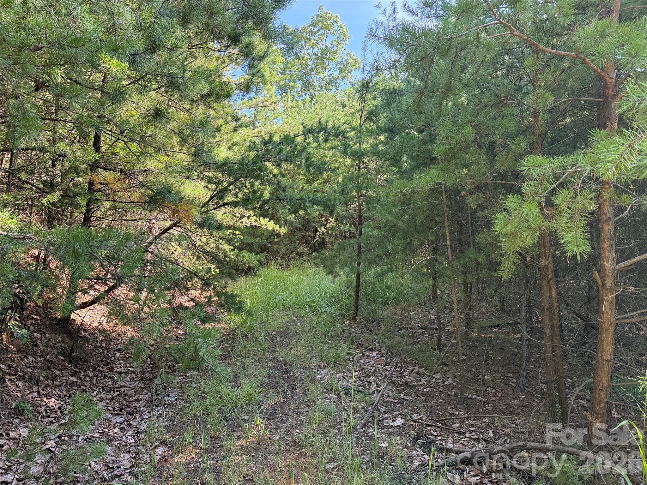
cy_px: 242
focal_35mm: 24
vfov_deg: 56.8
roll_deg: +1.6
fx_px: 449
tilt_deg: +4.6
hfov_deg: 71.6
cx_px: 324
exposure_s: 1/243
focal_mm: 6.76
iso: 125
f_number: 1.78
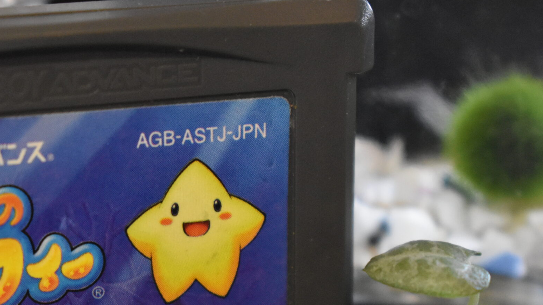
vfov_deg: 8.5
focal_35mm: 142
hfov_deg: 15.1
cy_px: 229
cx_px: 193
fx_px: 2042
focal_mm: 55
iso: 3200
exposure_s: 1/40
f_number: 5.6
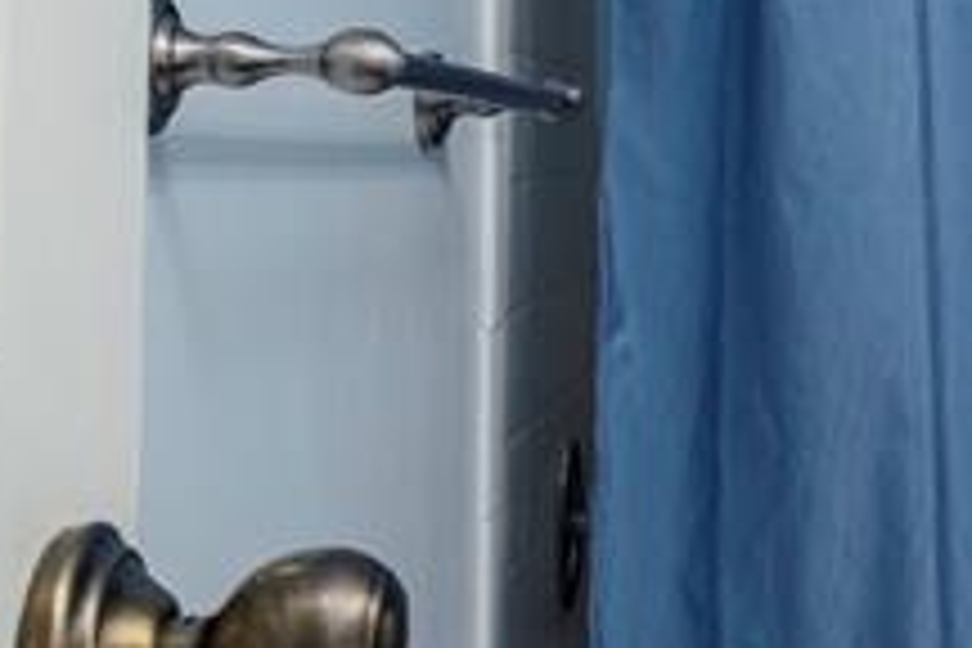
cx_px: 2020
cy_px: 148
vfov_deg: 19.0
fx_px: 1917
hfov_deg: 17.8
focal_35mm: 71
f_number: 6.4
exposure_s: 1/250
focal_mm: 10
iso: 800
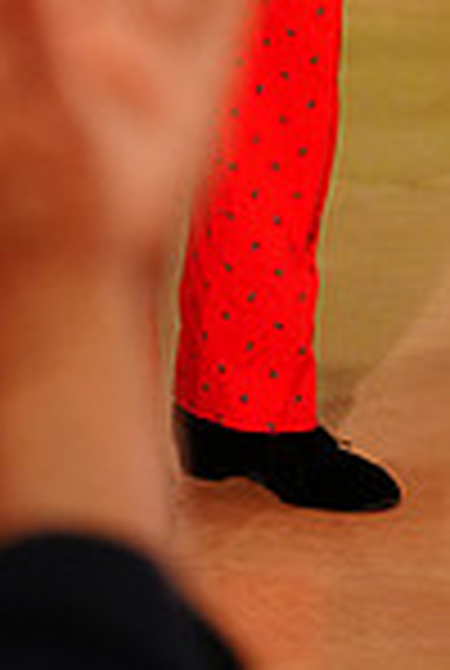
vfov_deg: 7.3
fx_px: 5076
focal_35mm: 272
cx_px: 574
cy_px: -567
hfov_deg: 5.1
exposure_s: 1/500
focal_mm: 70
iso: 5000
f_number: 2.8
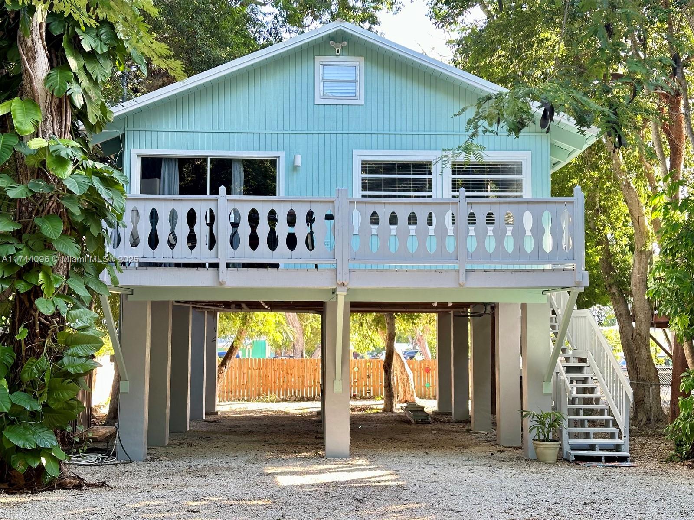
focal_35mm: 48
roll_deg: -0.2
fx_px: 962
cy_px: 260
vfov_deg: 30.3
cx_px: 347
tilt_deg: +4.4
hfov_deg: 39.7
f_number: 1.78
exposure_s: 1/121
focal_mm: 6.86
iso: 80
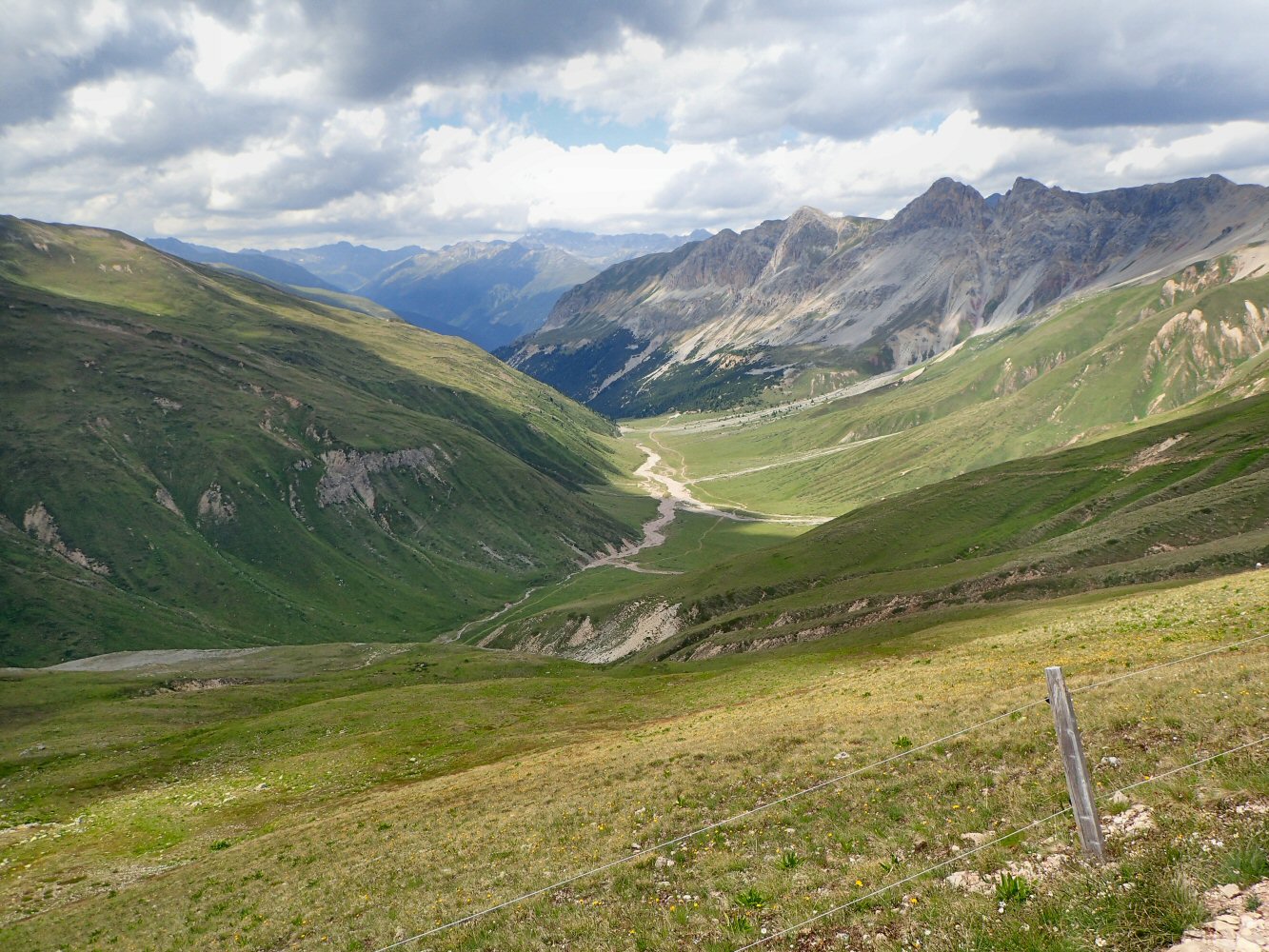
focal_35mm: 25
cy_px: 476
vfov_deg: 54.9
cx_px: 634
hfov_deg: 69.4
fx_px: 917
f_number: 2.8
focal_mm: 4.5
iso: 100
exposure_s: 1/800
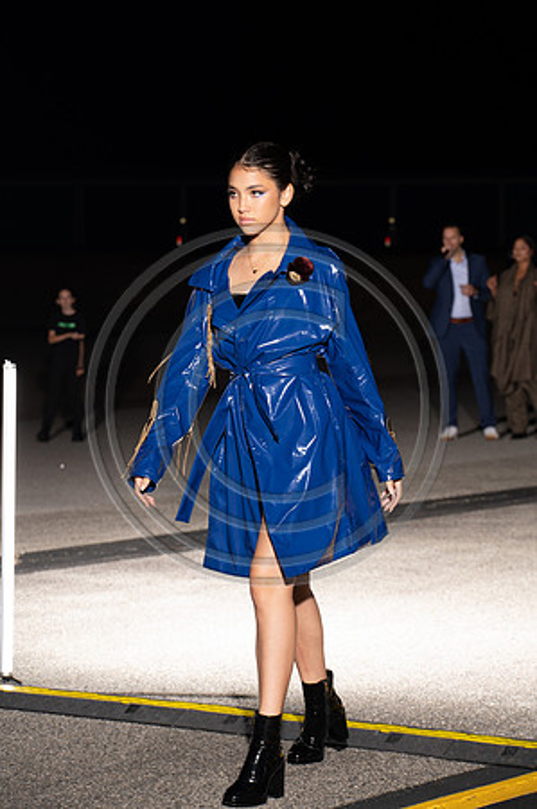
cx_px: 268
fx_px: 2736
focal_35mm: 122
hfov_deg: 11.2
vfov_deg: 16.8
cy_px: 404
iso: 1000
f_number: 6.3
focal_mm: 122
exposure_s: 1/200
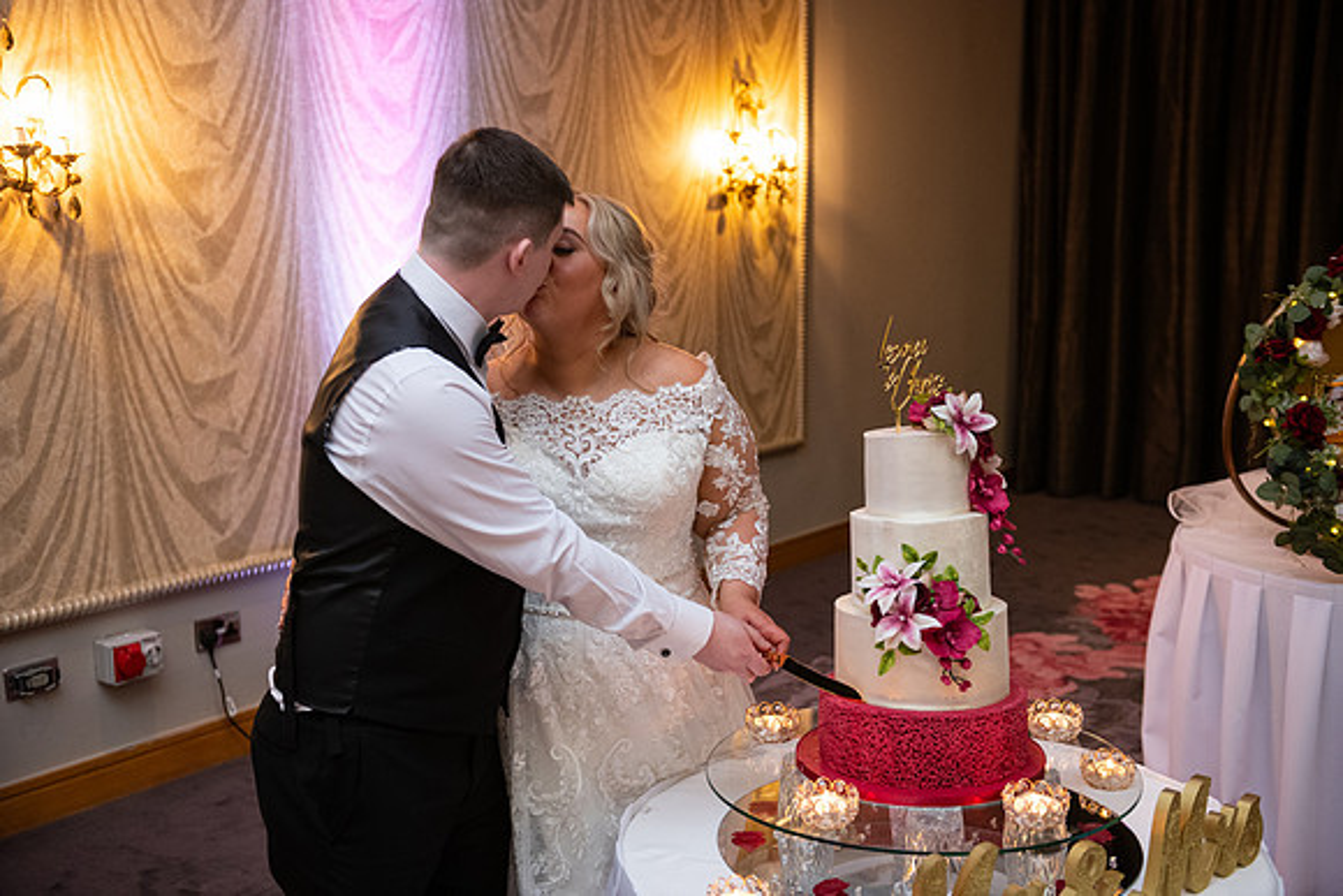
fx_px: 1493
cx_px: 672
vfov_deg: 33.4
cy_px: 448
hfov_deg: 48.4
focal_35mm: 40
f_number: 3.5
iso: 1250
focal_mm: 40
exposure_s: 1/160
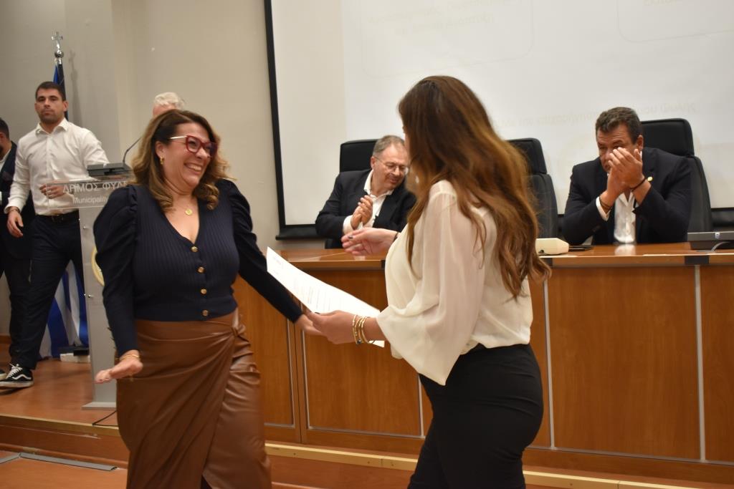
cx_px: 367
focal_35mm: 44
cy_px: 244
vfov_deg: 30.9
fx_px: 887
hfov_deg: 45.0
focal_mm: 29
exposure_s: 1/125
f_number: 4.2
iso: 1100
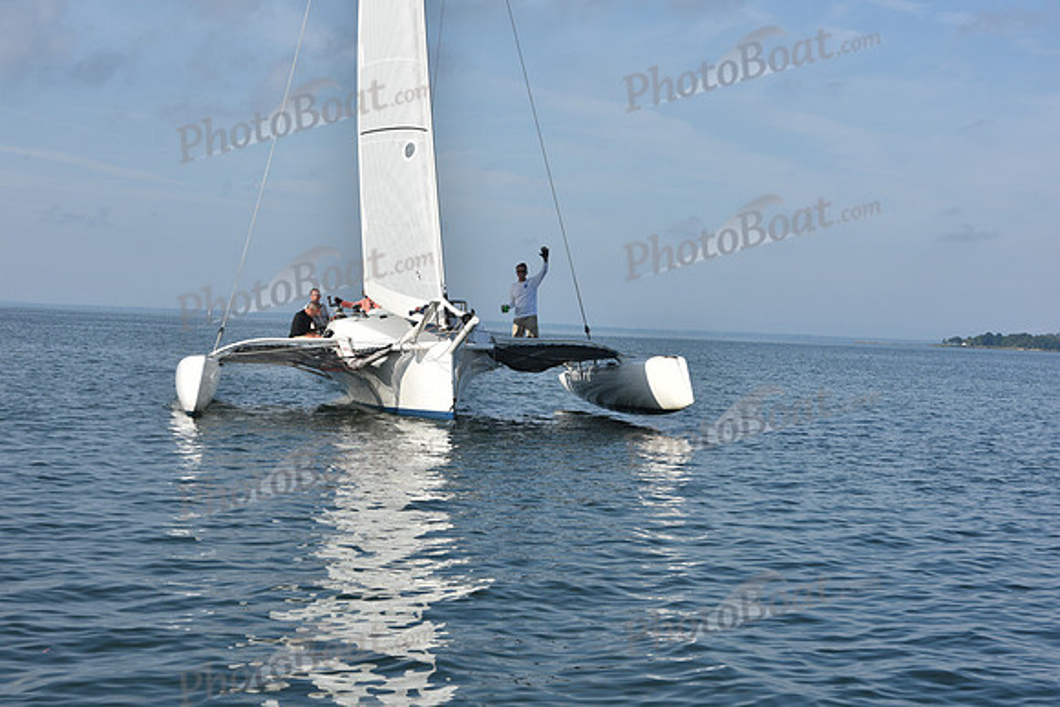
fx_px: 2061
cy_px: 354
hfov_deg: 28.8
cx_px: 530
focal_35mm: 70
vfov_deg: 19.5
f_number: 11
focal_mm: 70
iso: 320
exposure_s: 1/800
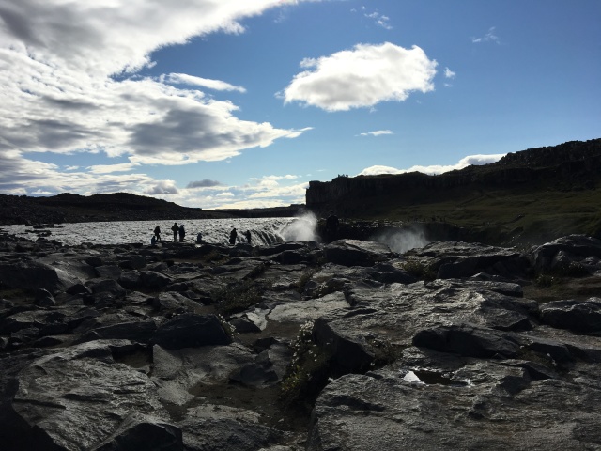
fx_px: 503
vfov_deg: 48.2
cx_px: 300
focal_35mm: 29
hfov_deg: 61.7
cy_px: 226
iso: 25
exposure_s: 1/5495
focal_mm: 4.15
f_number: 2.2
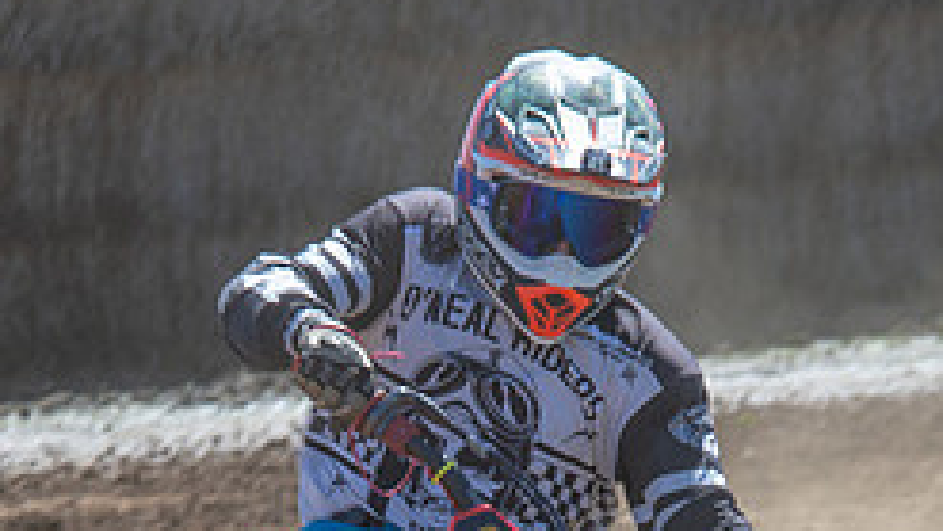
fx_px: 22181
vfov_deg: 1.4
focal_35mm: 887
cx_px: 465
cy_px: 831
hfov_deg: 2.4
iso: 200
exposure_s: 1/125
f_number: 8
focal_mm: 200
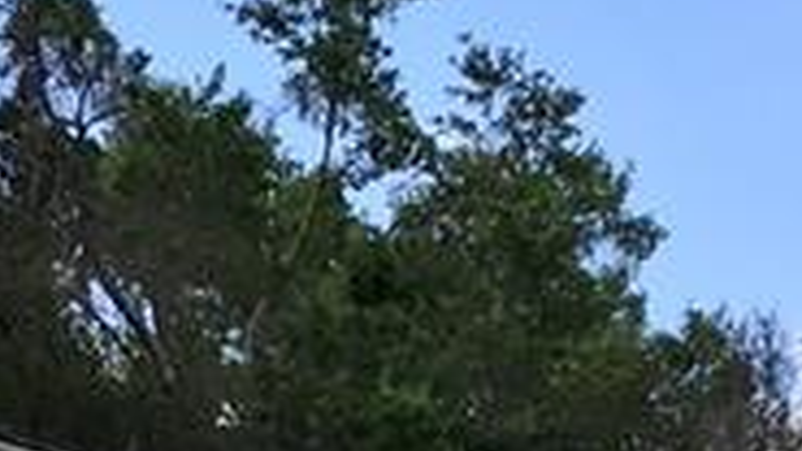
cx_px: 364
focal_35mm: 175
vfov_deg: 6.2
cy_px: 1474
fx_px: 3721
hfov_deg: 12.3
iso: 25
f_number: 2.2
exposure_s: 1/1115
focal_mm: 4.15
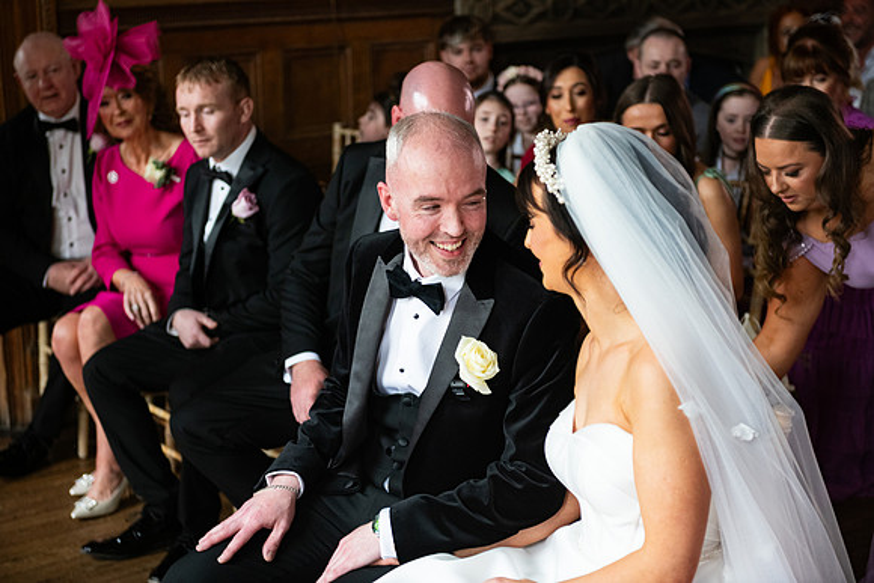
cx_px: 437
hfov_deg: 28.8
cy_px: 292
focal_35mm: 70
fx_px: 1700
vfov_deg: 19.5
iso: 800
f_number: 3.5
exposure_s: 1/160
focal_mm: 70
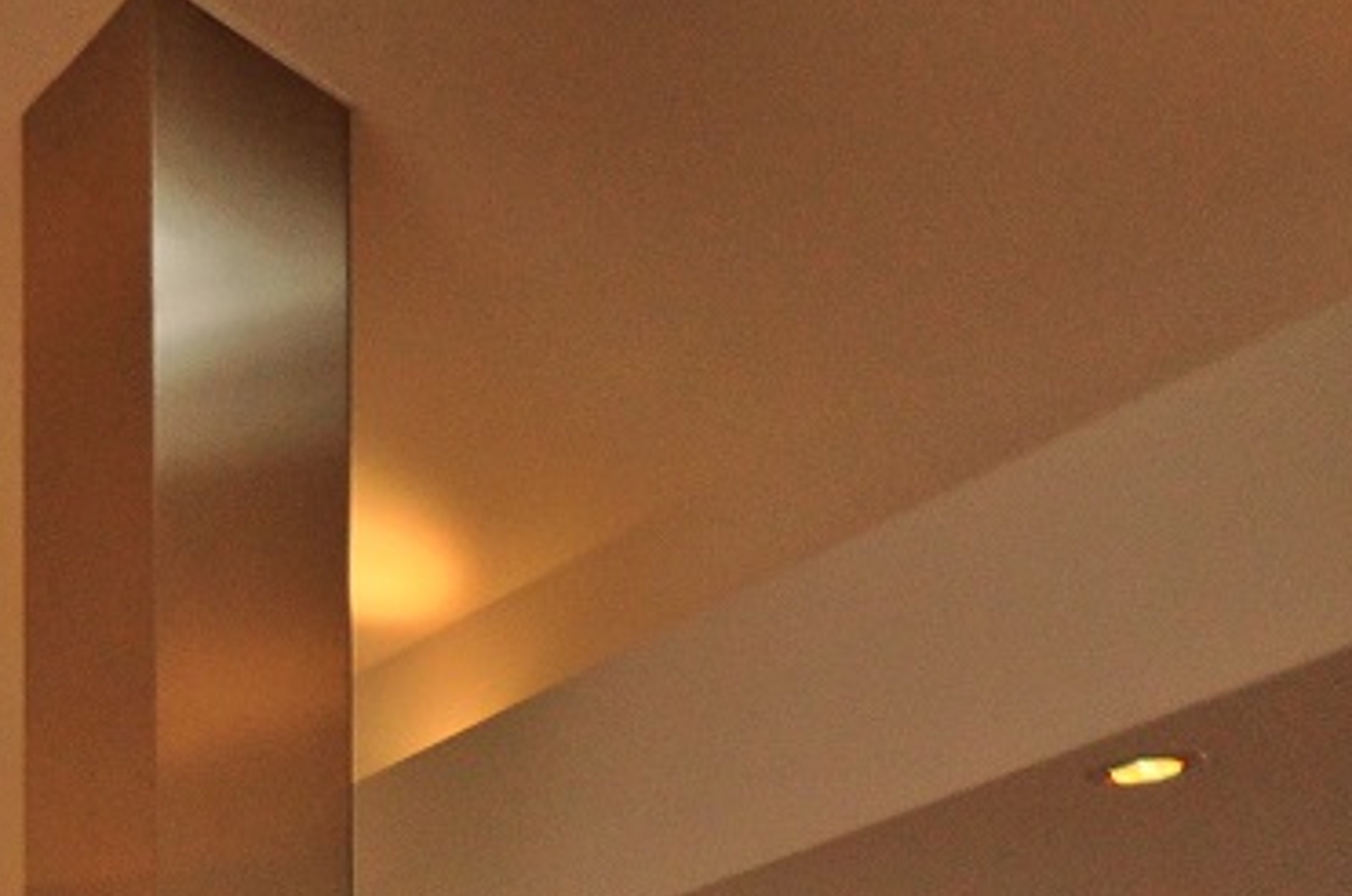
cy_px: 1730
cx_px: -1476
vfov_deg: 15.6
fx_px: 2668
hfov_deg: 17.7
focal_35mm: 71
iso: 400
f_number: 5.6
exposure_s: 1/125
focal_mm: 11
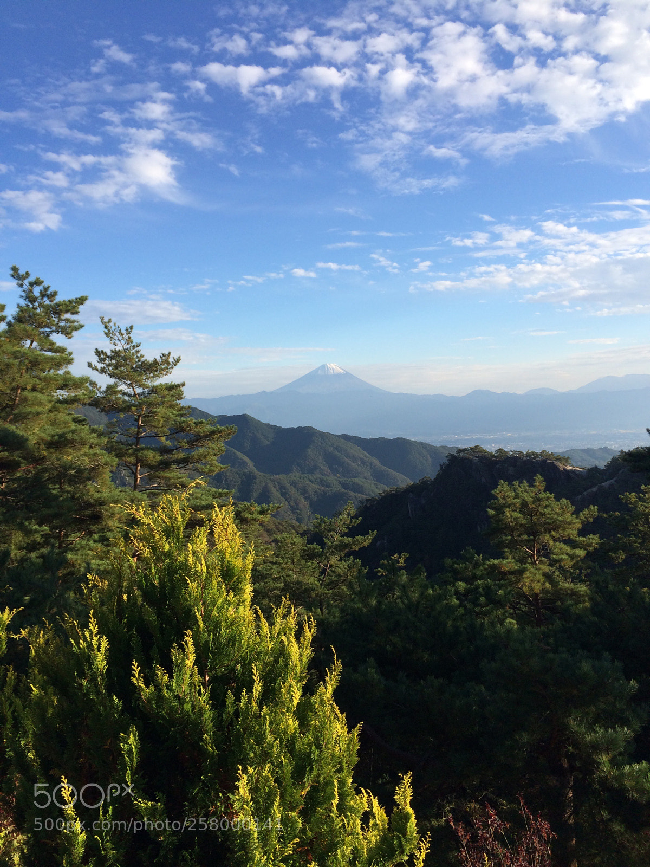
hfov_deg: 46.8
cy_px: 434
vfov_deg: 60.0
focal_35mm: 30
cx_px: 325
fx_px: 751
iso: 32
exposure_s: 1/1325
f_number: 2.2
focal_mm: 4.12
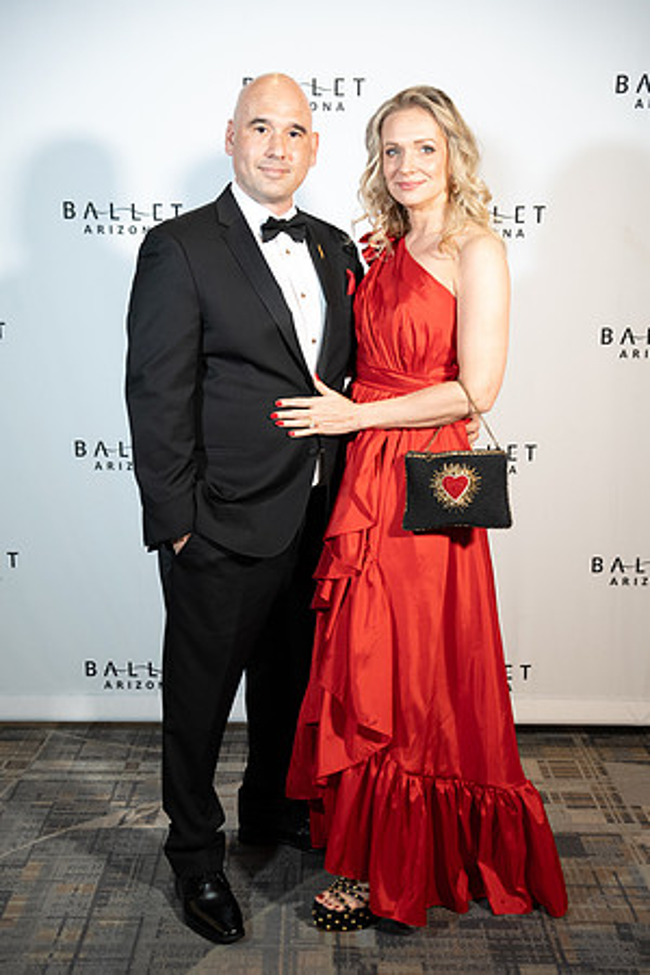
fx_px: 1270
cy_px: 488
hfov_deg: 28.7
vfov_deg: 42.0
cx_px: 325
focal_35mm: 47
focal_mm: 46.9
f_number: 2.8
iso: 1600
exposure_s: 1/160
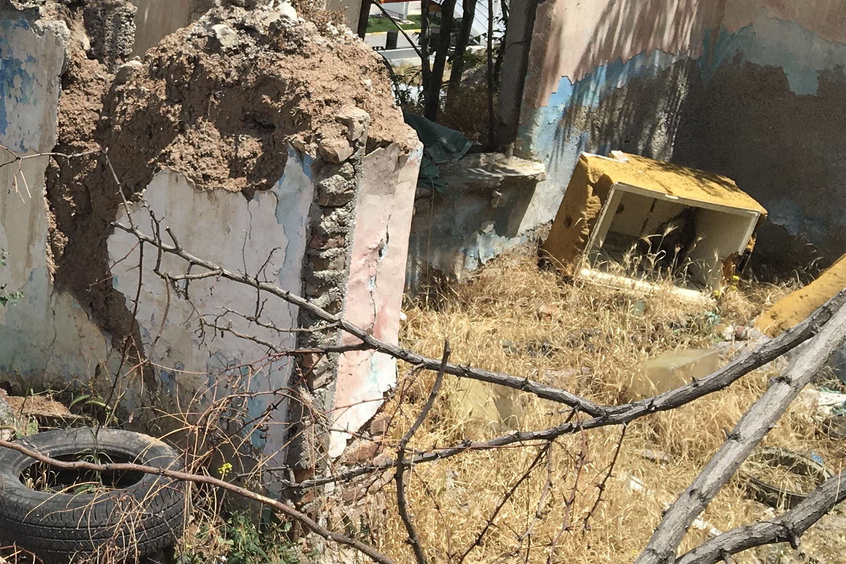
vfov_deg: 18.9
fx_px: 1692
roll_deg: -2.1
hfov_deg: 26.1
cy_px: 182
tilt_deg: -18.1
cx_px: -69
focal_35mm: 72
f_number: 2.2
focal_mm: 4.15
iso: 25
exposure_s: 1/2137
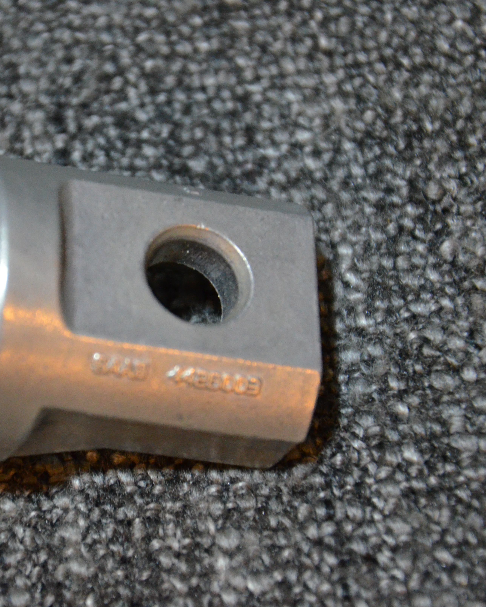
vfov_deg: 8.6
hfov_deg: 6.9
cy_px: 304
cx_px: 145
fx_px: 4022
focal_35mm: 224
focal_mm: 105
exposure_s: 1/125
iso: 2500
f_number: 5.6
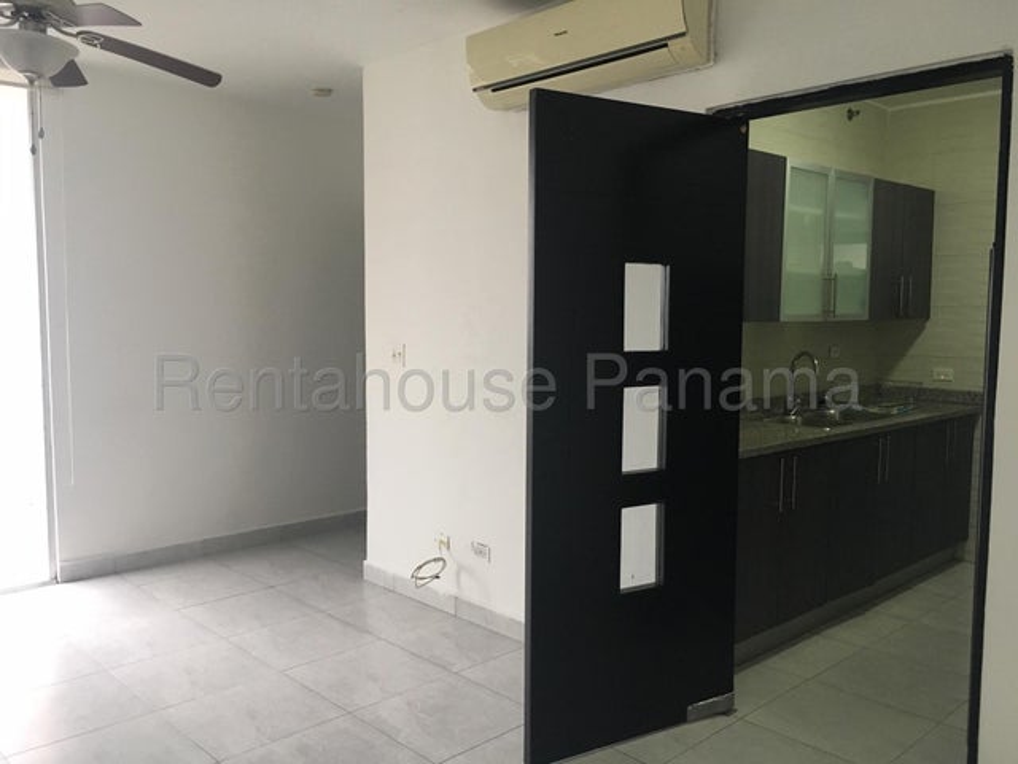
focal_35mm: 29
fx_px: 853
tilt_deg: -2.2
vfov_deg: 48.2
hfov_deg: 61.7
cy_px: 382
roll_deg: +0.8
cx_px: 509
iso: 160
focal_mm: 4.15
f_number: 2.2
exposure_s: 1/30
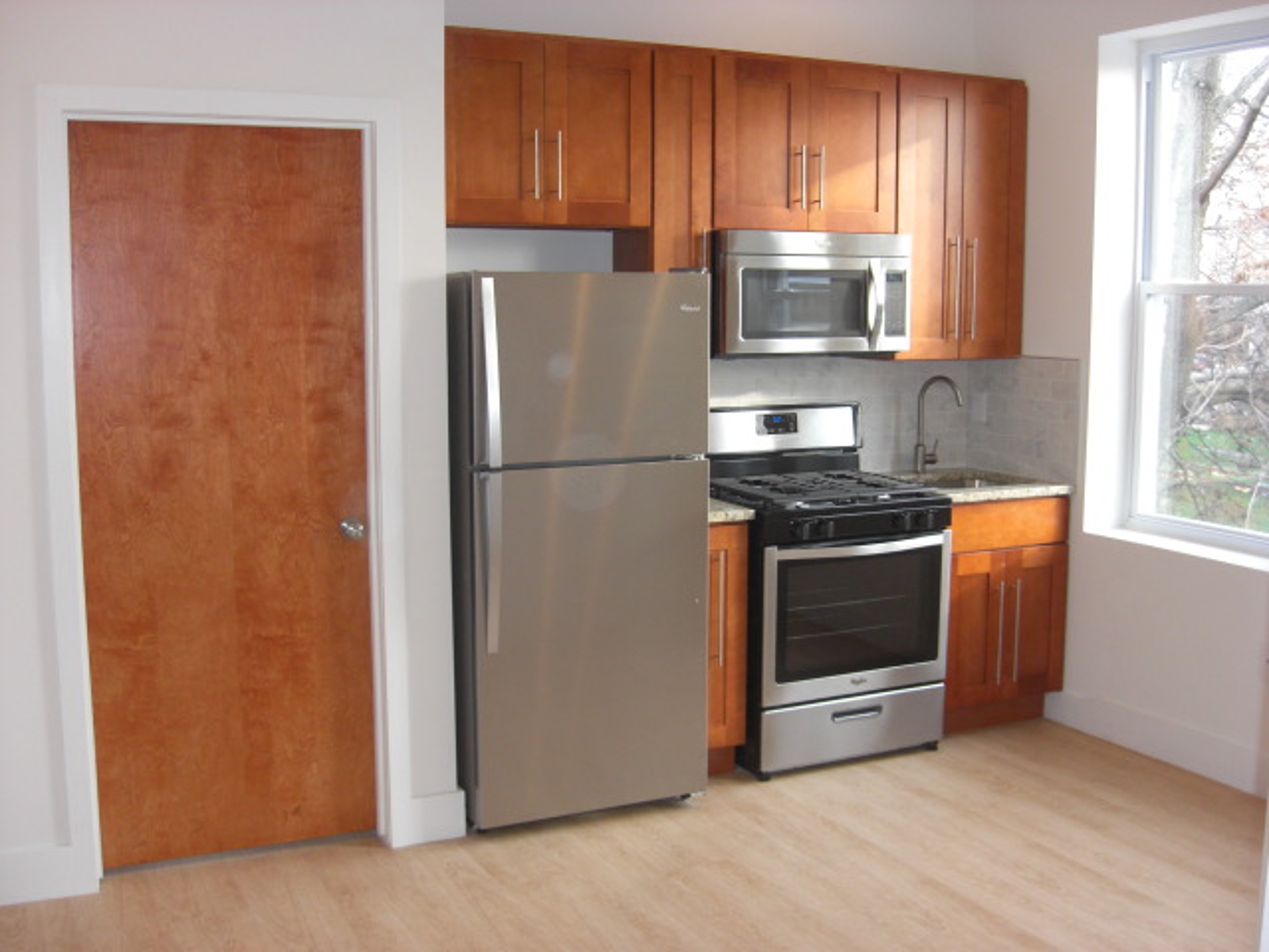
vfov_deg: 37.7
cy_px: 476
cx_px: 634
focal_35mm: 38
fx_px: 1393
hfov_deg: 49.0
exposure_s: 1/80
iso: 200
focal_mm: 7.9
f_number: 2.8
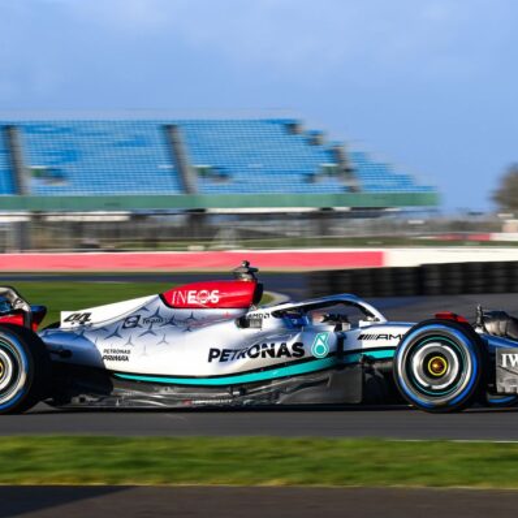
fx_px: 4233
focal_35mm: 250
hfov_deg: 7.0
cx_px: 297
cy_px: 259
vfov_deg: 7.0
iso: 400
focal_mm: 195
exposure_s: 1/320
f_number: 11
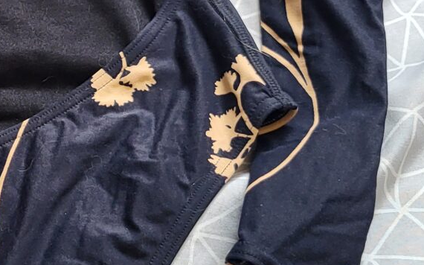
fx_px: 1144
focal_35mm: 99
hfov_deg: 19.6
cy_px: 46
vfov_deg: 13.1
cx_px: -103
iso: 100
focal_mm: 5.4
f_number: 1.8
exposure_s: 1/120
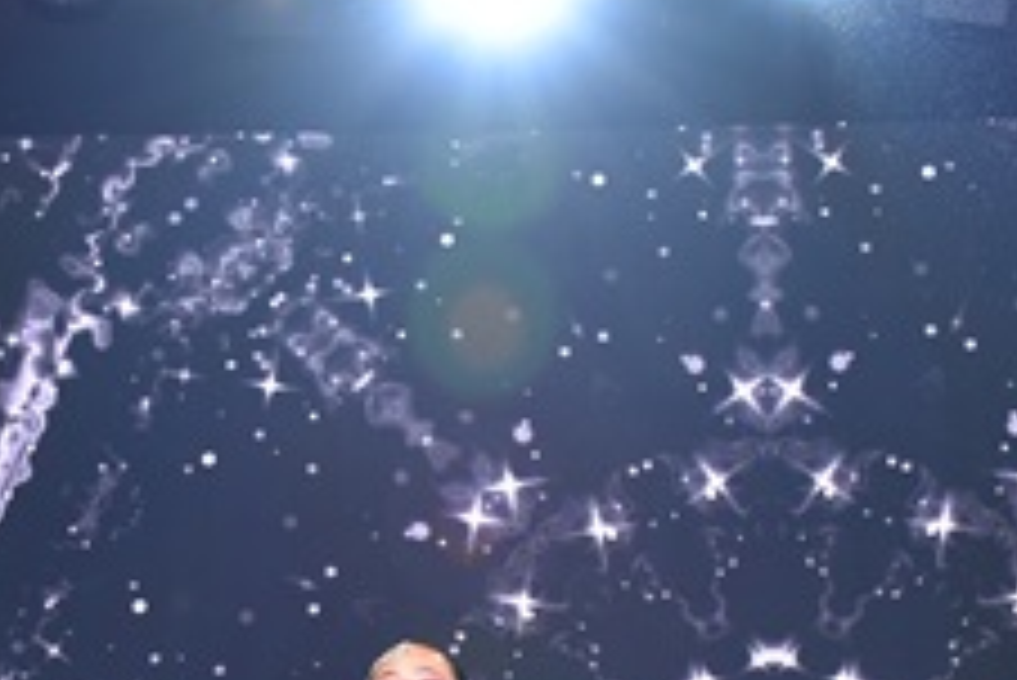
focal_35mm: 85
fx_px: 2403
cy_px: 869
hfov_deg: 23.9
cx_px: 477
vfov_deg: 15.4
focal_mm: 24
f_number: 4
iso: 640
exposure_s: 1/200
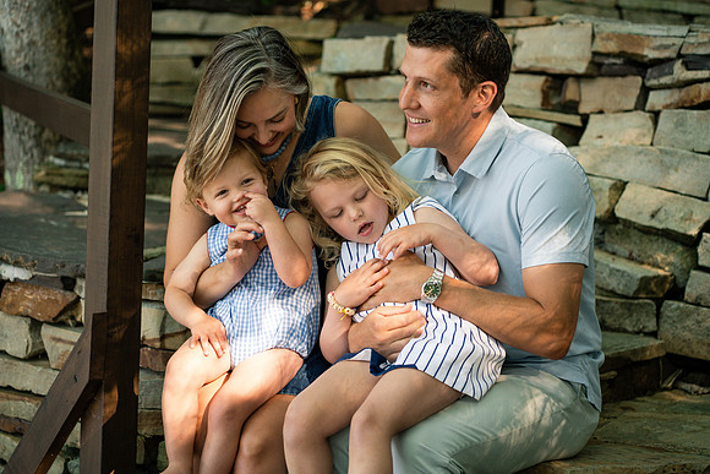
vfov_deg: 16.1
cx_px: 355
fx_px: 1677
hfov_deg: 23.9
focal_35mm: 85
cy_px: 237
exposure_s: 1/400
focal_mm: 85
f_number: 3.2
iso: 500
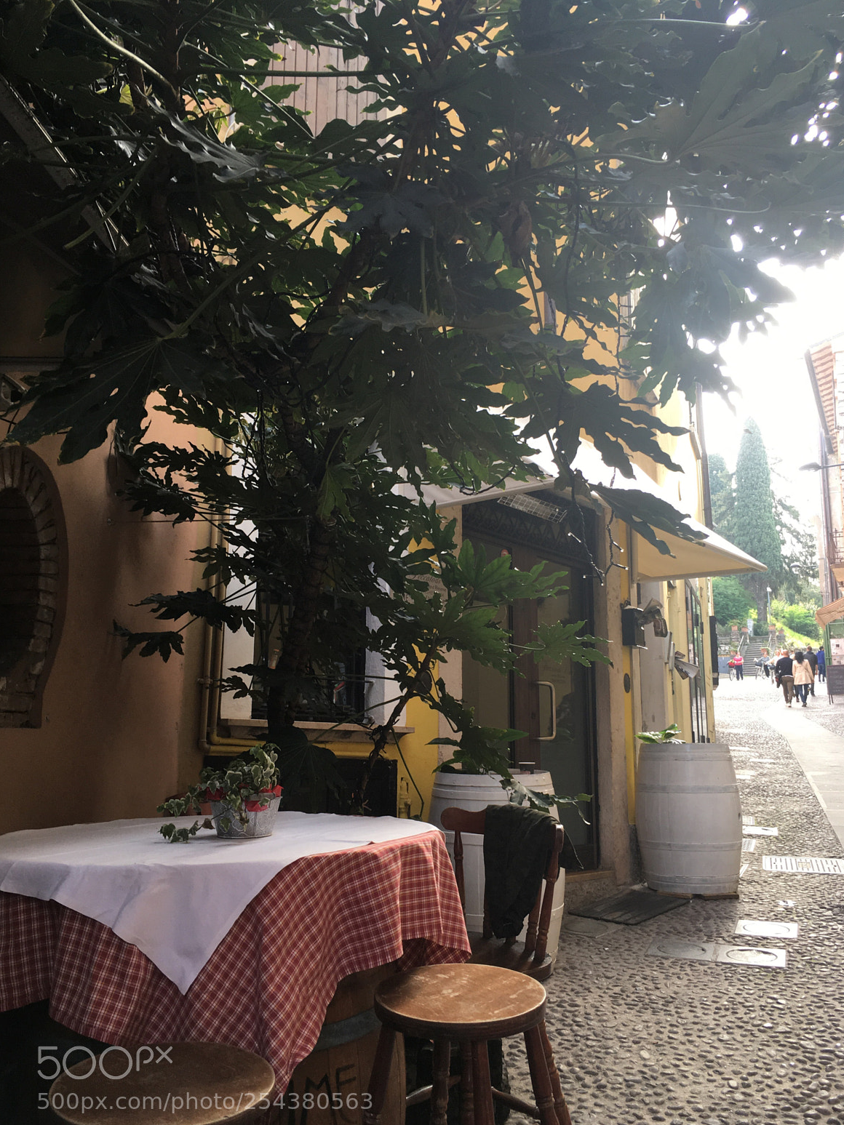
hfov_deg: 46.8
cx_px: 429
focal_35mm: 30
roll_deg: -0.3
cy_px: 577
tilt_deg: +11.1
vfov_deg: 60.0
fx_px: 975
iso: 32
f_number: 2.2
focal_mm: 4.15
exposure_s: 1/50
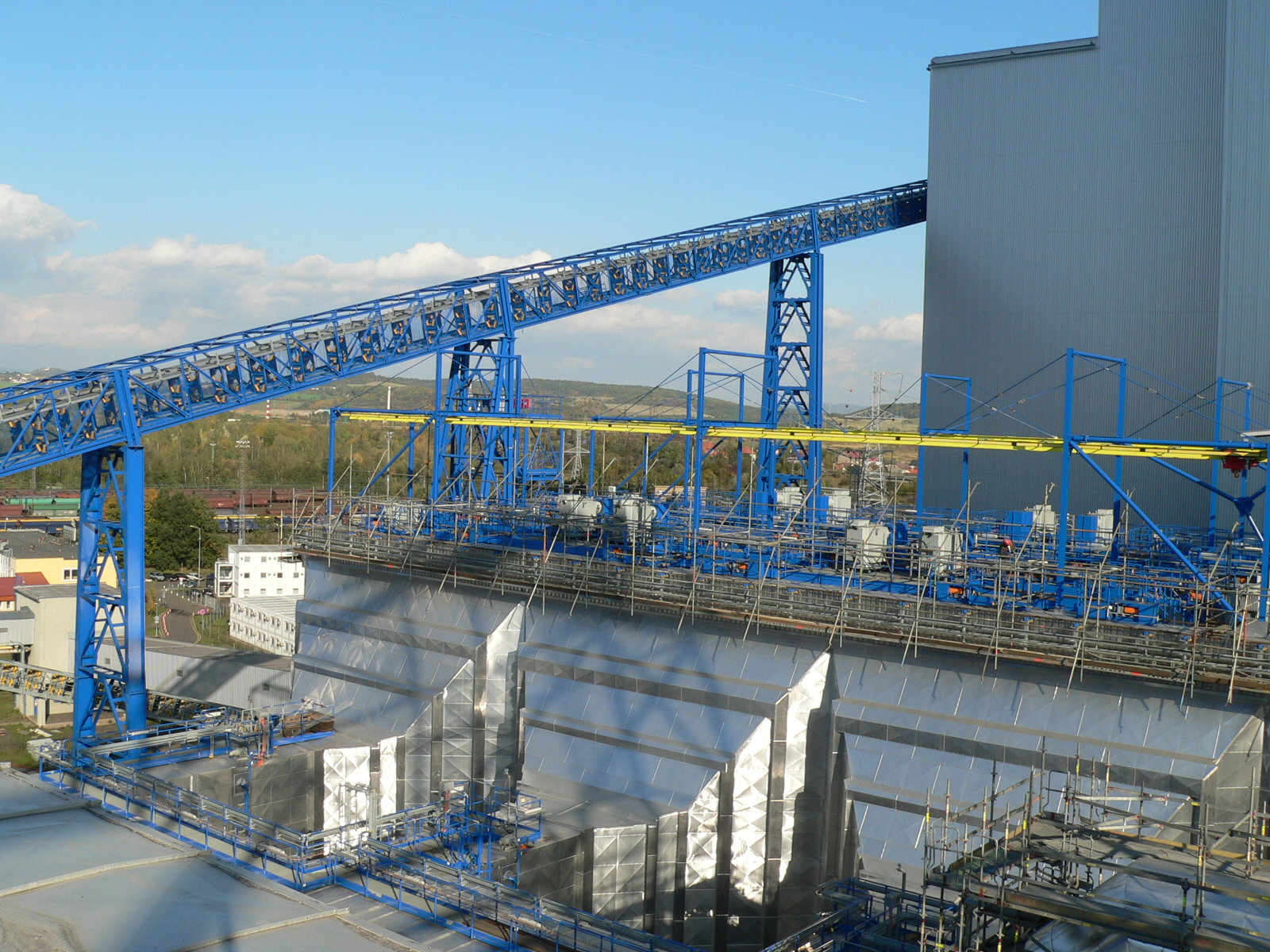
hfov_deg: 51.4
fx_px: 1321
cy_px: 476
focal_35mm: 36
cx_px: 635
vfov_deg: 39.7
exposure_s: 1/500
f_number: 4.6
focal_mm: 6
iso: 80
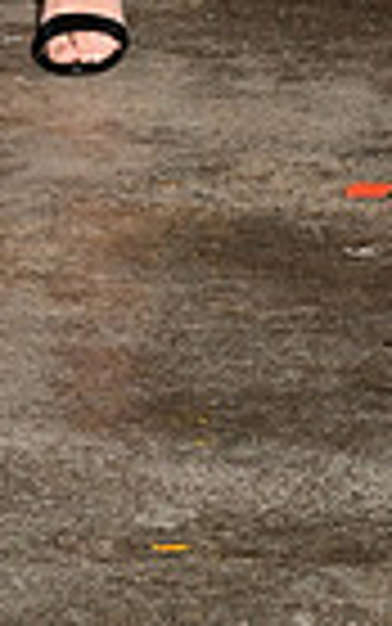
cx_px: 18
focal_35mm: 331
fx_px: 5652
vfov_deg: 6.2
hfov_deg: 4.0
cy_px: -676
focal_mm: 78
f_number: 6.3
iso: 1000
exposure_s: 1/160
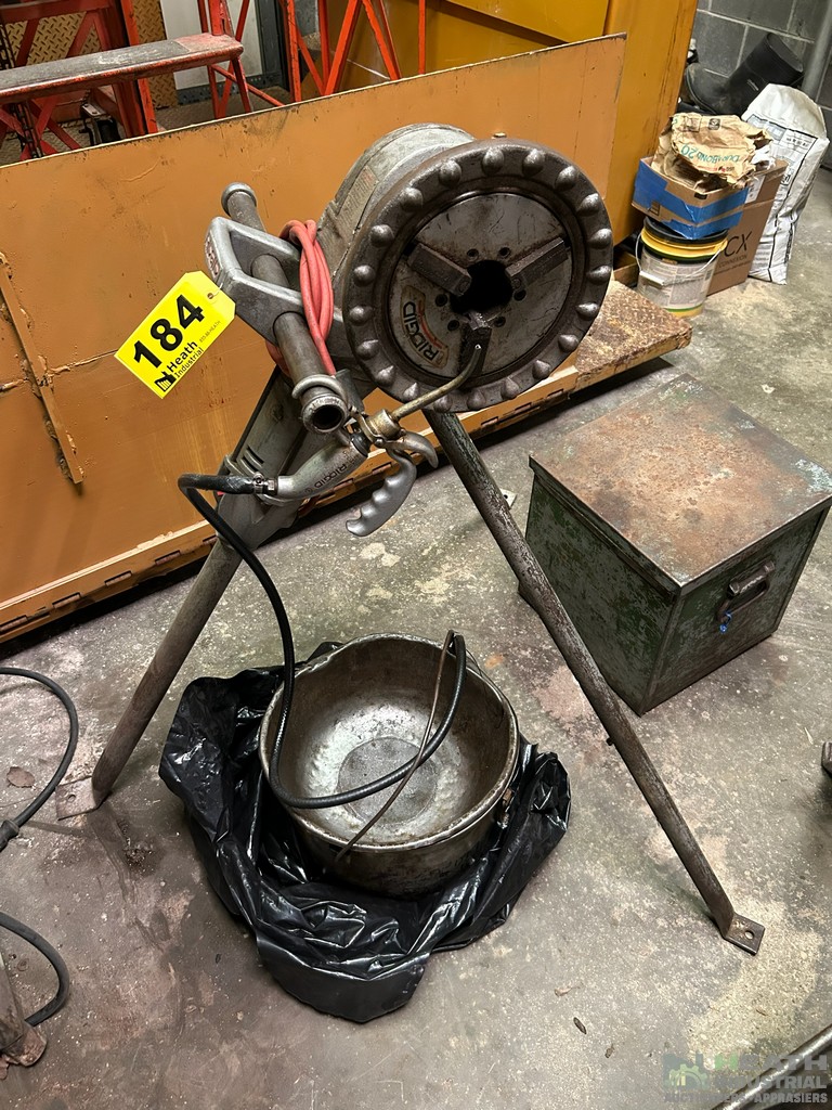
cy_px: 555
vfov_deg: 67.3
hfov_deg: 53.1
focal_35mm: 26
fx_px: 833
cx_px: 416
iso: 500
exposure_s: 1/60
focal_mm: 5.7
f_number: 1.5
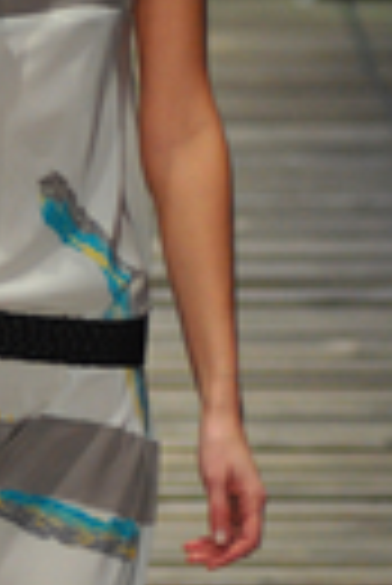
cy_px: 382
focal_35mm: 670
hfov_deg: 2.1
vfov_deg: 3.1
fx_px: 10913
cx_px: -16
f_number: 3.2
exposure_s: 1/320
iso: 800
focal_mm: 112
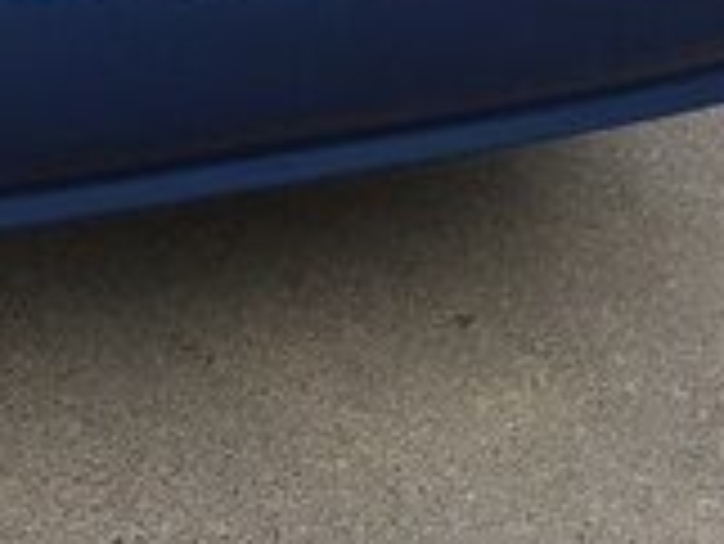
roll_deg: -1.2
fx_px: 2491
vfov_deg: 11.7
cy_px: -393
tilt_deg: -12.0
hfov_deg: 16.2
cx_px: 4
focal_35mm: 119
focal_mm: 4.15
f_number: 2.2
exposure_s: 1/187
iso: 32
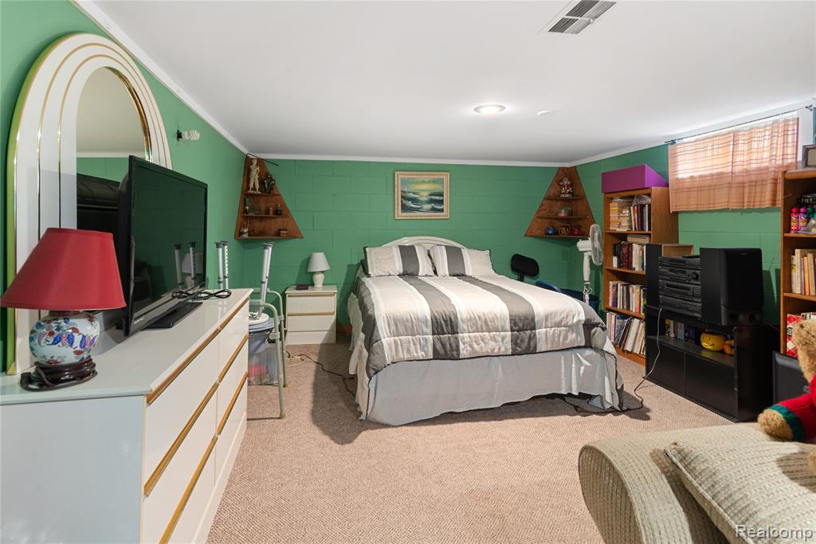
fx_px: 385
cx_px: 408
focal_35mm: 17
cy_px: 272
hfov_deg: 93.3
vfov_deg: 70.5
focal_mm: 17
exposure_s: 2
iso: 320
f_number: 9
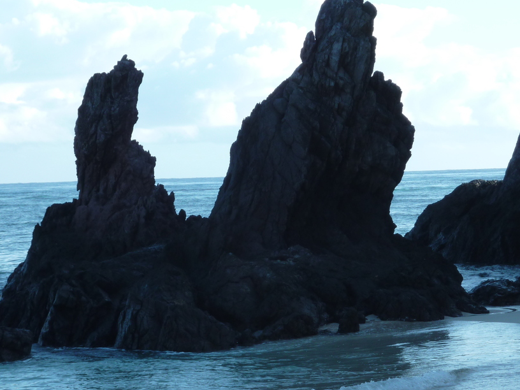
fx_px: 2298
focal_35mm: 153
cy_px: 240
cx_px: 227
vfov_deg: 9.7
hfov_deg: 12.9
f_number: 4.3
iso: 80
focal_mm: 17
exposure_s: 1/250
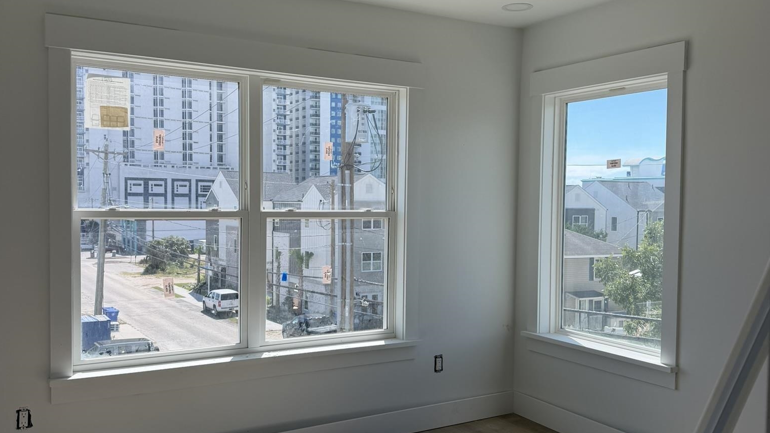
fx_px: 715
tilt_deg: -3.2
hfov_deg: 56.6
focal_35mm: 35
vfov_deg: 33.7
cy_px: 227
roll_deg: -0.5
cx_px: 384
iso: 80
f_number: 1.78
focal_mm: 6.76
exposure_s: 1/2053
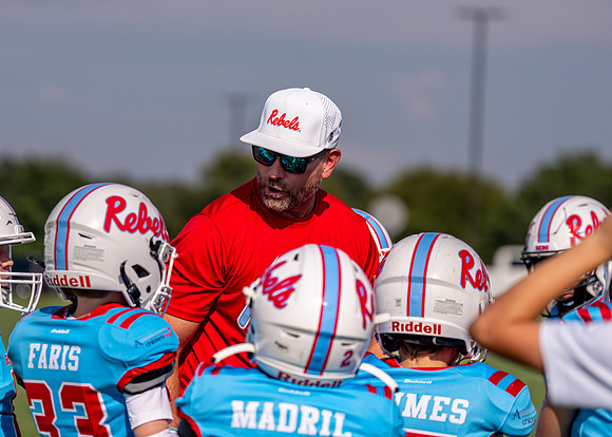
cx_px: 299
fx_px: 2840
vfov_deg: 8.8
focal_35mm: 163
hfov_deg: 12.3
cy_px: 172
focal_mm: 125
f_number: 2.8
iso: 125
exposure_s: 1/4000
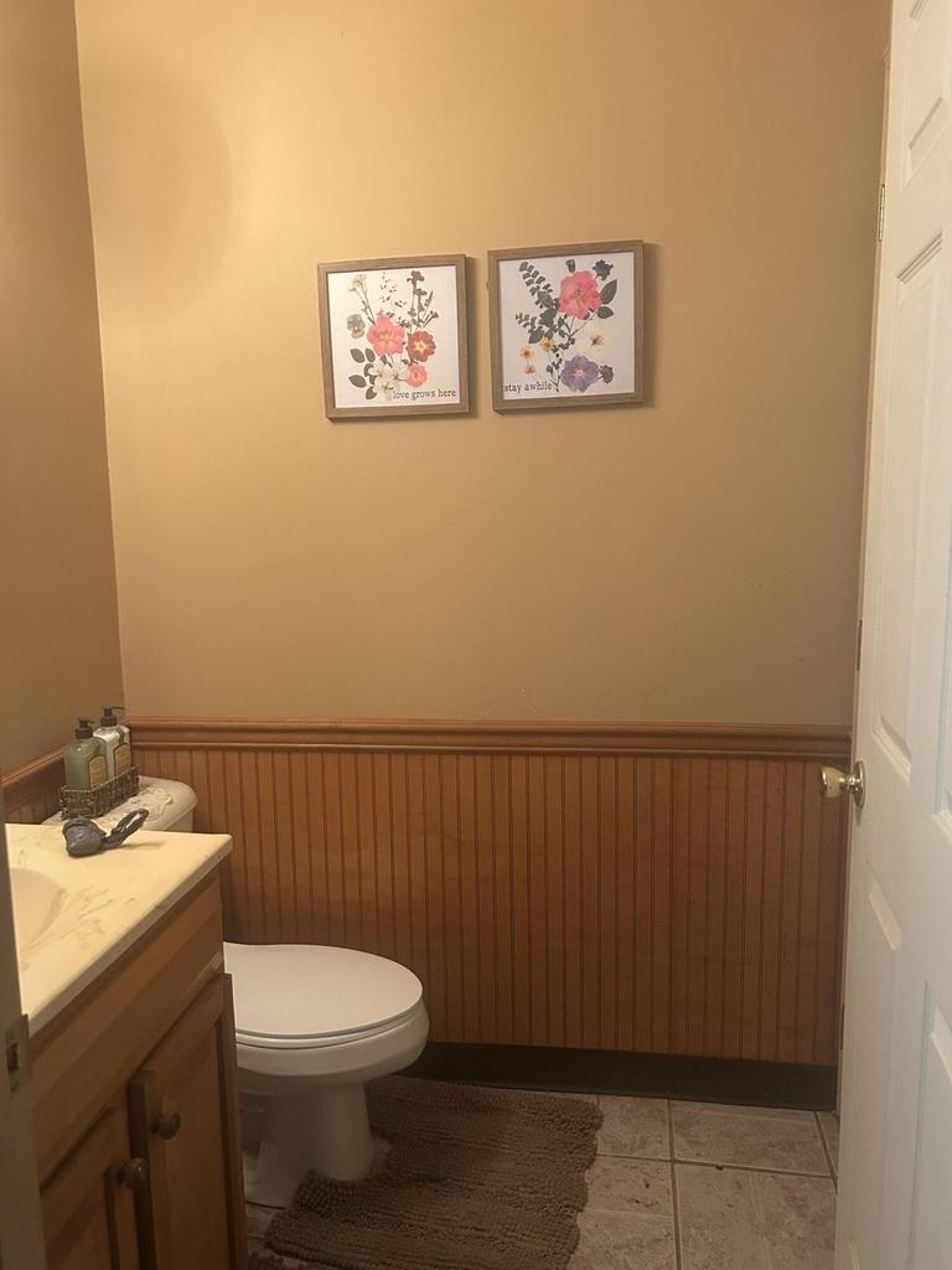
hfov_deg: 53.1
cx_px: 476
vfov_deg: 67.3
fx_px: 953
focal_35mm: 26
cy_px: 635
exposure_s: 1/60
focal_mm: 5.7
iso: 320
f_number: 1.5
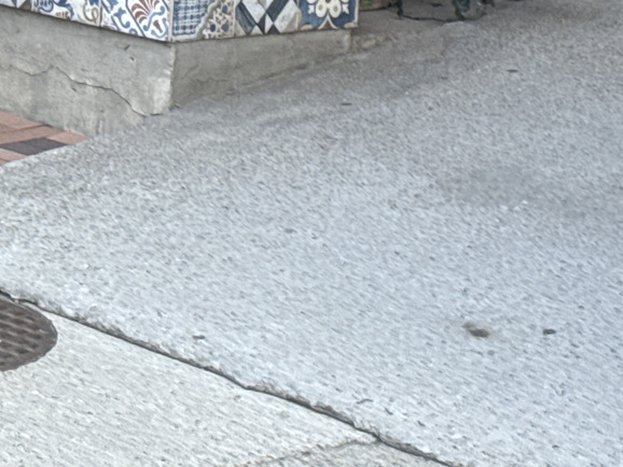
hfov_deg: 11.3
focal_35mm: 166
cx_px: -379
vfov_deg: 8.7
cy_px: -320
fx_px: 2989
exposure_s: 1/231
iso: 64
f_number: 1.78
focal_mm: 6.76
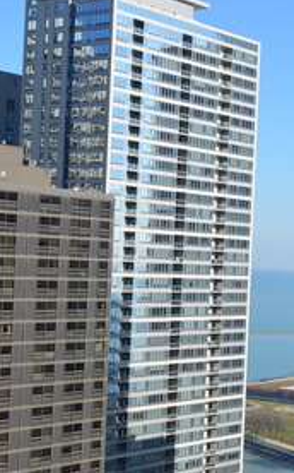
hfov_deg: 15.1
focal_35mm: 85
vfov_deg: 24.4
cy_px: 274
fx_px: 1092
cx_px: 287
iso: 110
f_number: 8
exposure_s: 1/250
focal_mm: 24
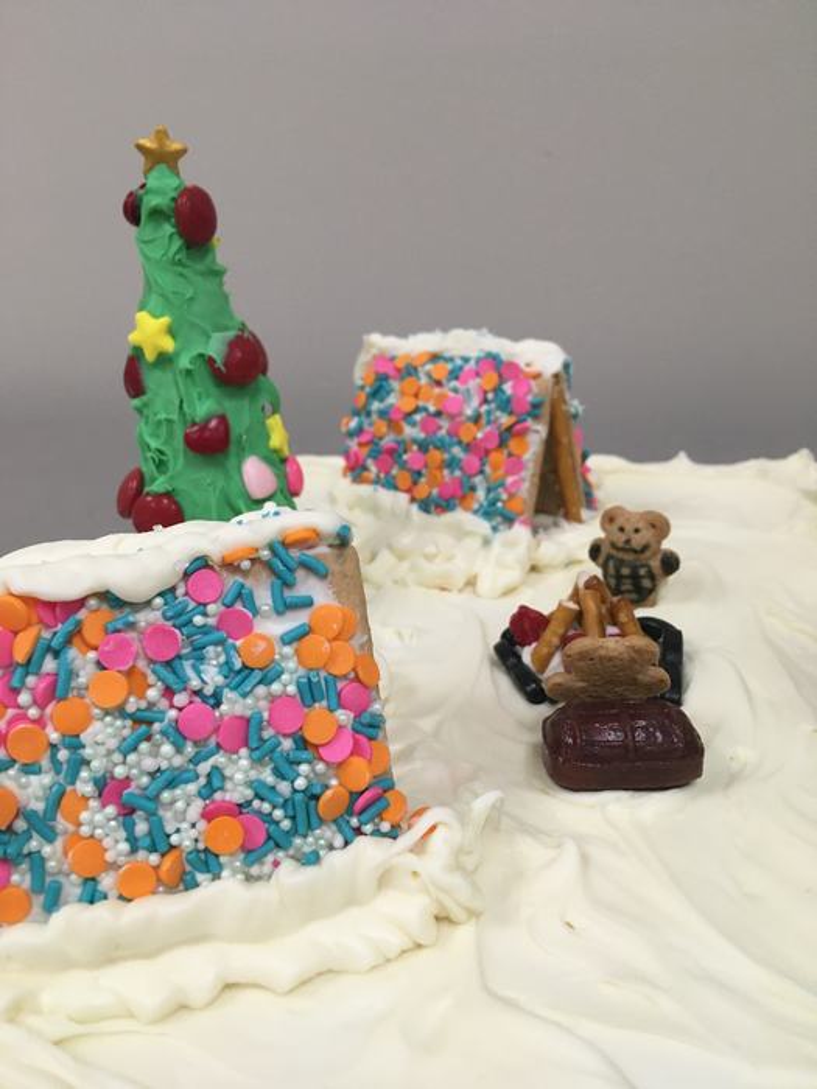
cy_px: 544
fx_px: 913
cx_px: 408
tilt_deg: -23.3
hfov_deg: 48.2
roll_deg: +2.5
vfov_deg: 61.7
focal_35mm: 29
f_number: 2.2
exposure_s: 1/30
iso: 40
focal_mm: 4.15
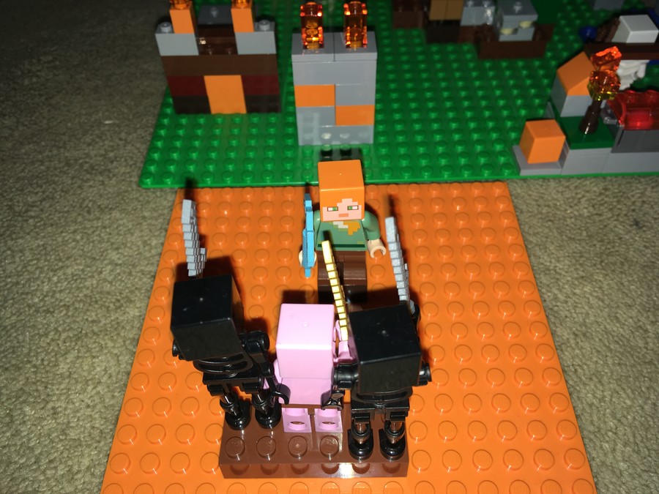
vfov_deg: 48.2
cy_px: 247
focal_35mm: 29
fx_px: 552
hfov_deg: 61.7
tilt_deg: -49.0
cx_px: 330
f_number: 2.2
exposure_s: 1/79
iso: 25
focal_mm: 4.15
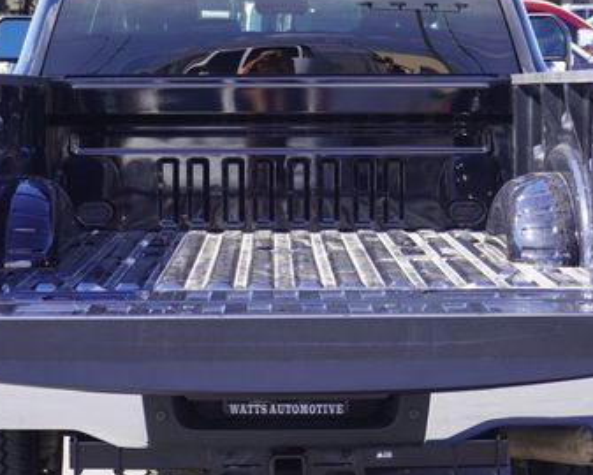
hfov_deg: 17.9
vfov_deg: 14.4
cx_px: 283
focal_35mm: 107
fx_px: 1879
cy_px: 239
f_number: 6.3
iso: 100
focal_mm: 40
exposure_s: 1/80
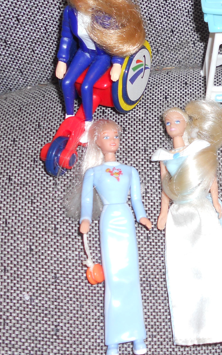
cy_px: 127
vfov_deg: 33.3
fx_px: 591
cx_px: 263
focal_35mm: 61
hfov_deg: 20.0
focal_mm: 5.8
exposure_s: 1/25
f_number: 3.5
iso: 80
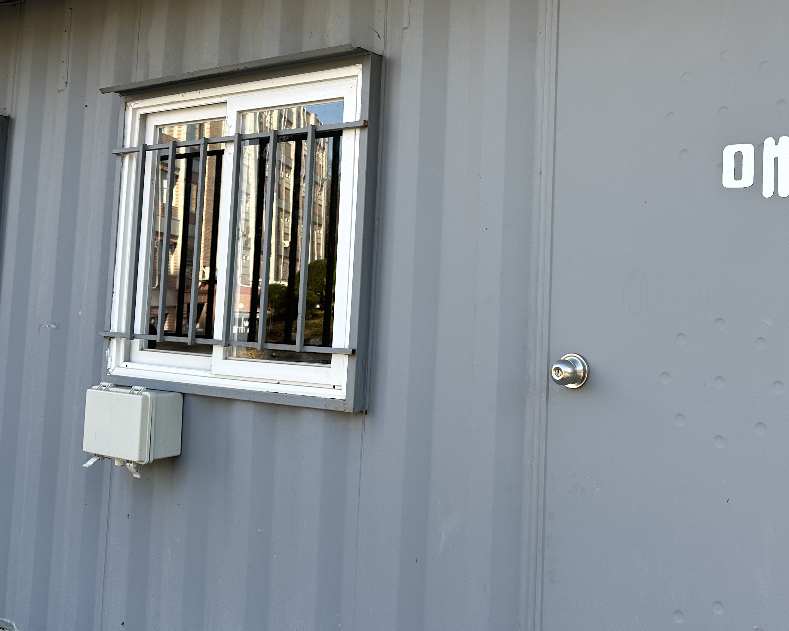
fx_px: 841
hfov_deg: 49.3
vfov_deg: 41.0
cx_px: 536
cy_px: 252
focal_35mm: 36
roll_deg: -2.2
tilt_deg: +5.8
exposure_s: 1/558
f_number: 1.78
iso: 80
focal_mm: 6.86
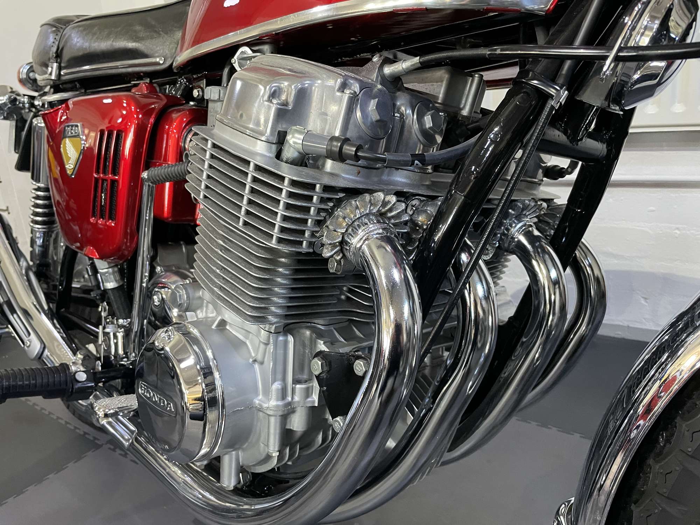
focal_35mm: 26
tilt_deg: -17.5
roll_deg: +6.2
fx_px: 526
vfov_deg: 53.1
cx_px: 350
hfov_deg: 67.3
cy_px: 262
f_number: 1.6
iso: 500
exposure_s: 1/50
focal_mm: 4.2
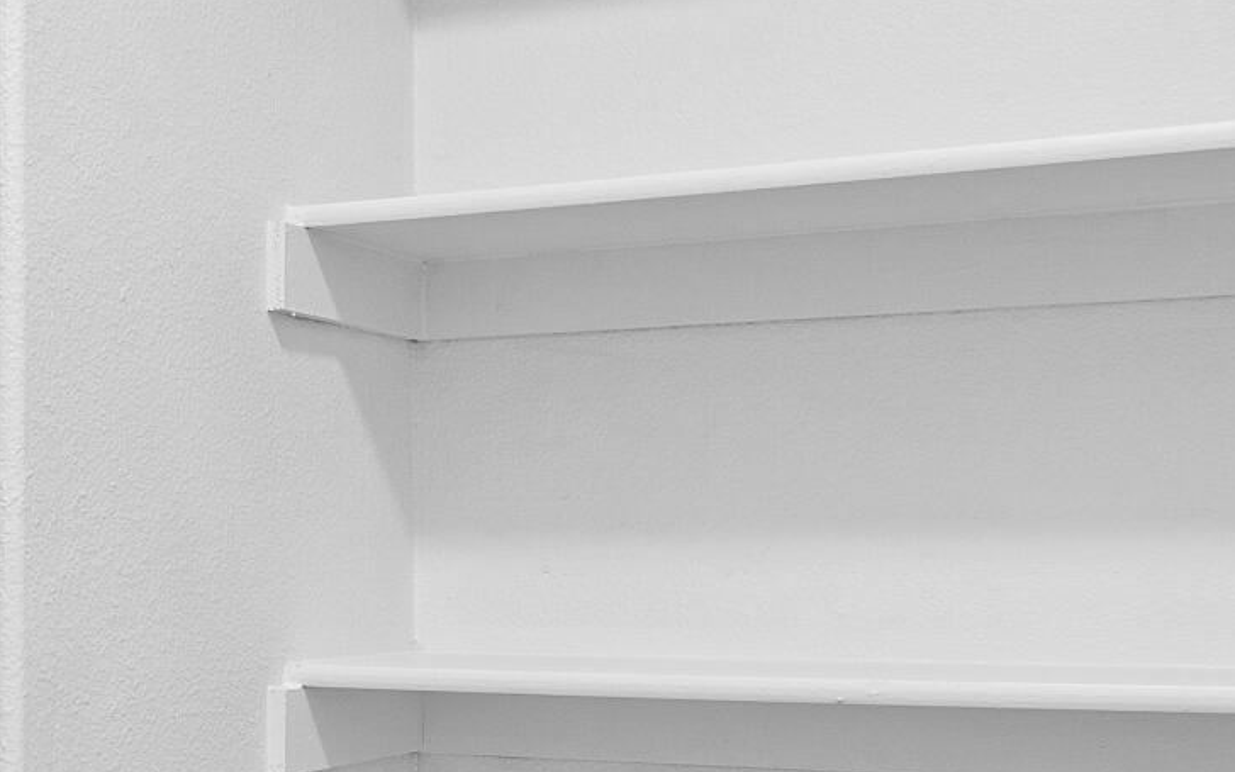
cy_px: 587
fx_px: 2120
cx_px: 166
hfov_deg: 31.2
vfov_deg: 20.5
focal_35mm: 63
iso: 100
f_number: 5.6
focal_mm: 10
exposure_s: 1/1.25
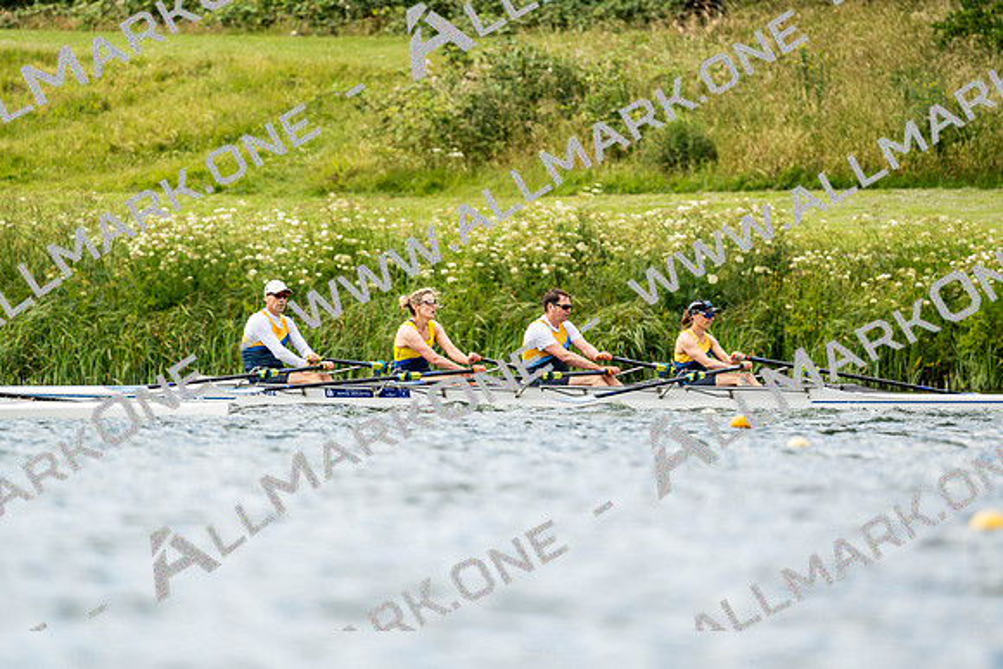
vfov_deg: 2.3
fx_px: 16720
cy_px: 334
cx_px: 502
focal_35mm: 600
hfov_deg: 3.4
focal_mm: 600
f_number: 6.3
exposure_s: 1/2000
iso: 400
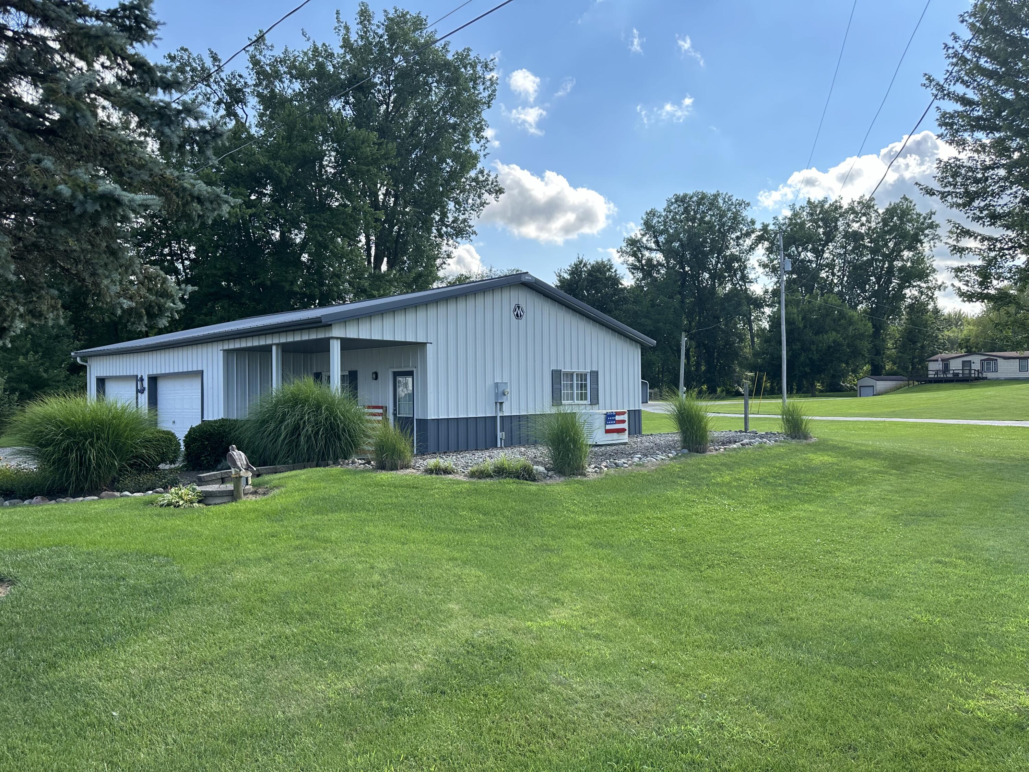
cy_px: 386
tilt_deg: +0.7
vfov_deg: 56.8
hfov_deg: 71.6
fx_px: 713
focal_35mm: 24
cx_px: 514
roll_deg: -1.0
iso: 80
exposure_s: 1/1845
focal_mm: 6.86
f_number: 1.78
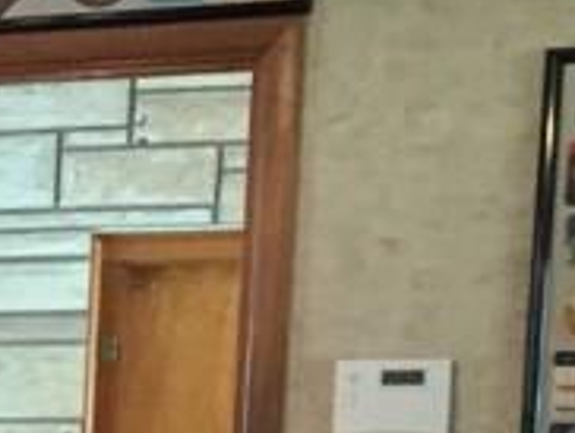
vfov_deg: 8.8
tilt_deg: -5.5
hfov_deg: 9.9
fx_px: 2711
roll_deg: -1.6
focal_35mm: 163
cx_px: -1011
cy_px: 714
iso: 200
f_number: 2.2
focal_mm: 4.15
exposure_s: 1/30
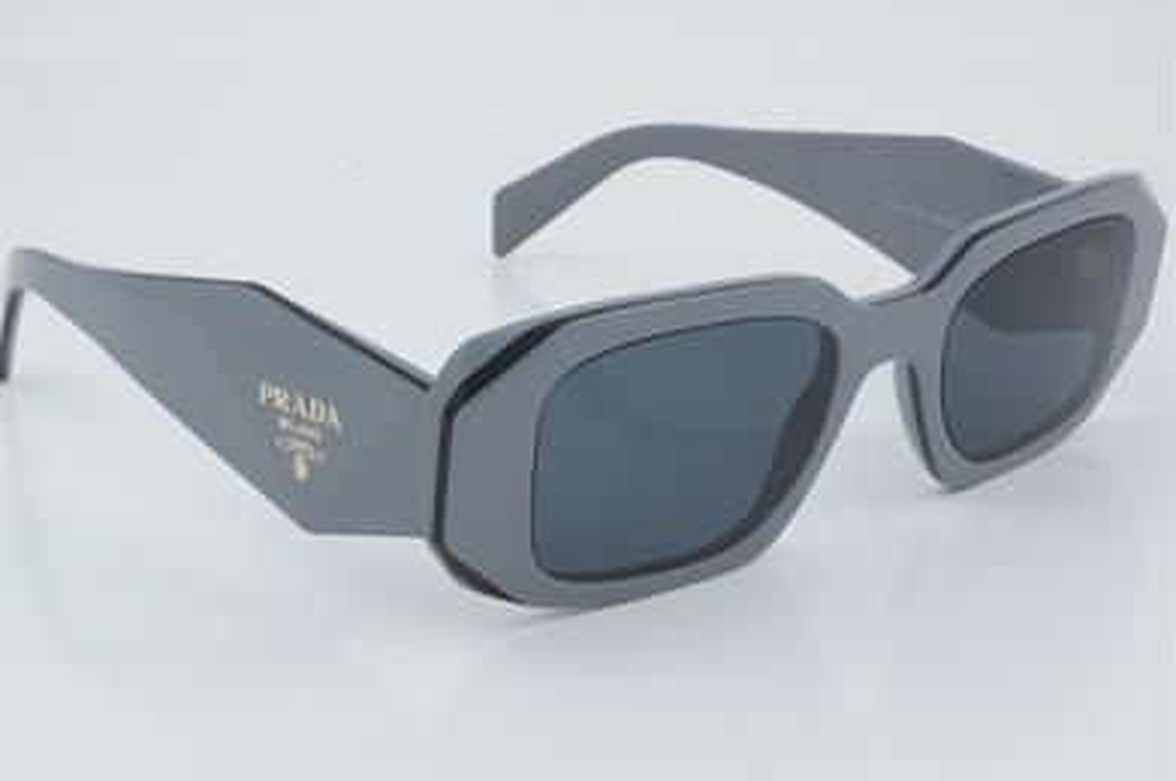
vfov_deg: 17.7
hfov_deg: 26.3
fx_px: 2512
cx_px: 579
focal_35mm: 77
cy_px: 389
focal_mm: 50
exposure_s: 1/3
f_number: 32
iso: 100
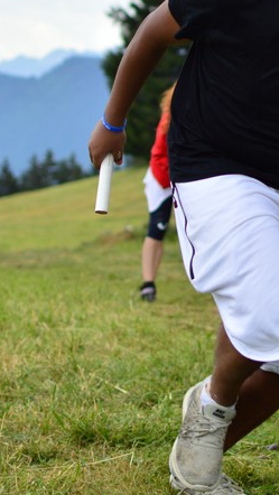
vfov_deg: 16.8
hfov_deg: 9.5
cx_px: 254
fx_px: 1671
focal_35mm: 127
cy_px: 118
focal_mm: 35
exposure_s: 1/2000
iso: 100
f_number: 1.8
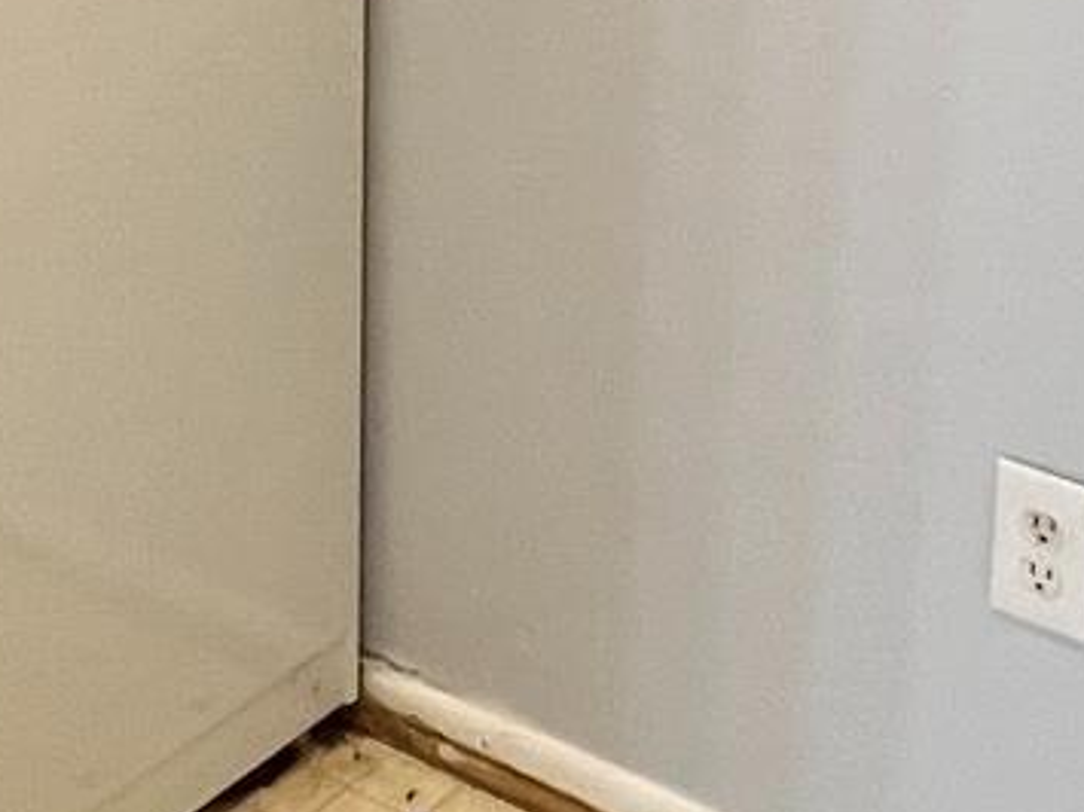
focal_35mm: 75
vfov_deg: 18.5
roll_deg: -0.2
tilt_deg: -13.1
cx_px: 296
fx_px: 2348
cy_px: -192
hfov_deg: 25.7
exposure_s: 1/60
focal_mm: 1.57
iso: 250
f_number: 1.8
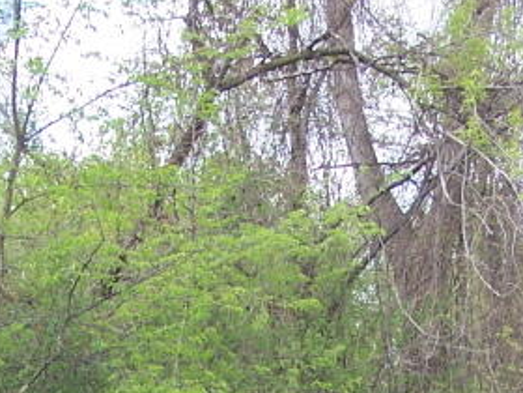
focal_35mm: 139
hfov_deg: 14.2
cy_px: 578
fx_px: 2100
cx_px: 258
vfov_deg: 10.3
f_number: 2.8
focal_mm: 6.3
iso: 80
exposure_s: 1/200
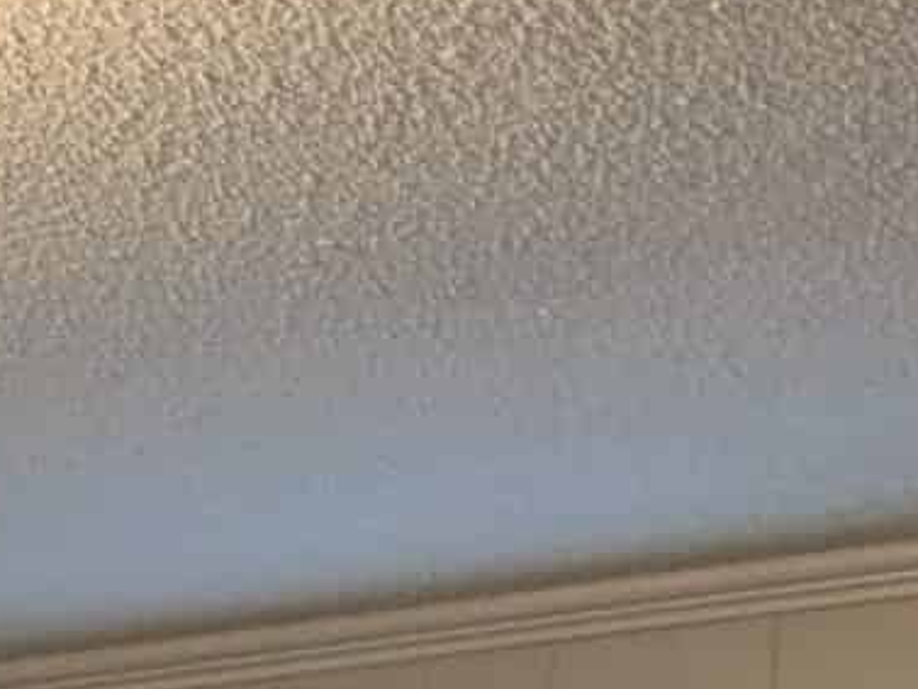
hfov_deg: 11.5
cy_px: 2189
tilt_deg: -7.4
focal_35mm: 163
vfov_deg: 7.7
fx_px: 4324
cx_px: -538
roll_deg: +1.3
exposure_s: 1/20
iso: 100
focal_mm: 6.76
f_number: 1.78
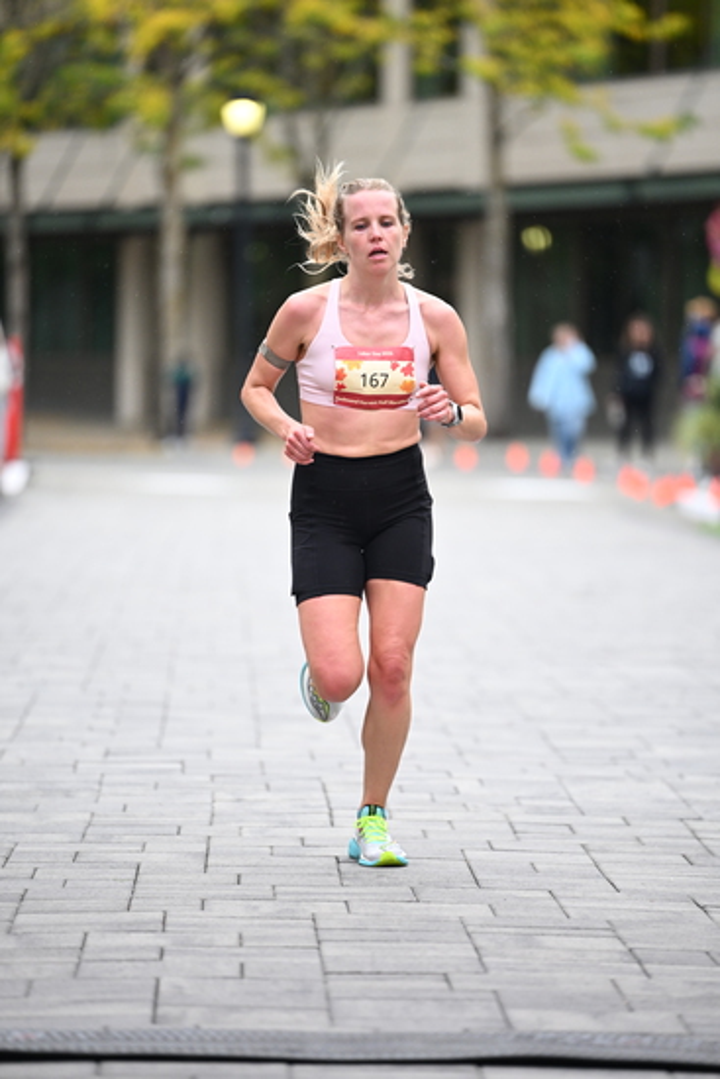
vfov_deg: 10.3
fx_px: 5996
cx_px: 360
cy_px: 540
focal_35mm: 200
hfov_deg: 6.9
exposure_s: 1/1600
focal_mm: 200
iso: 1250
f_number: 2.8
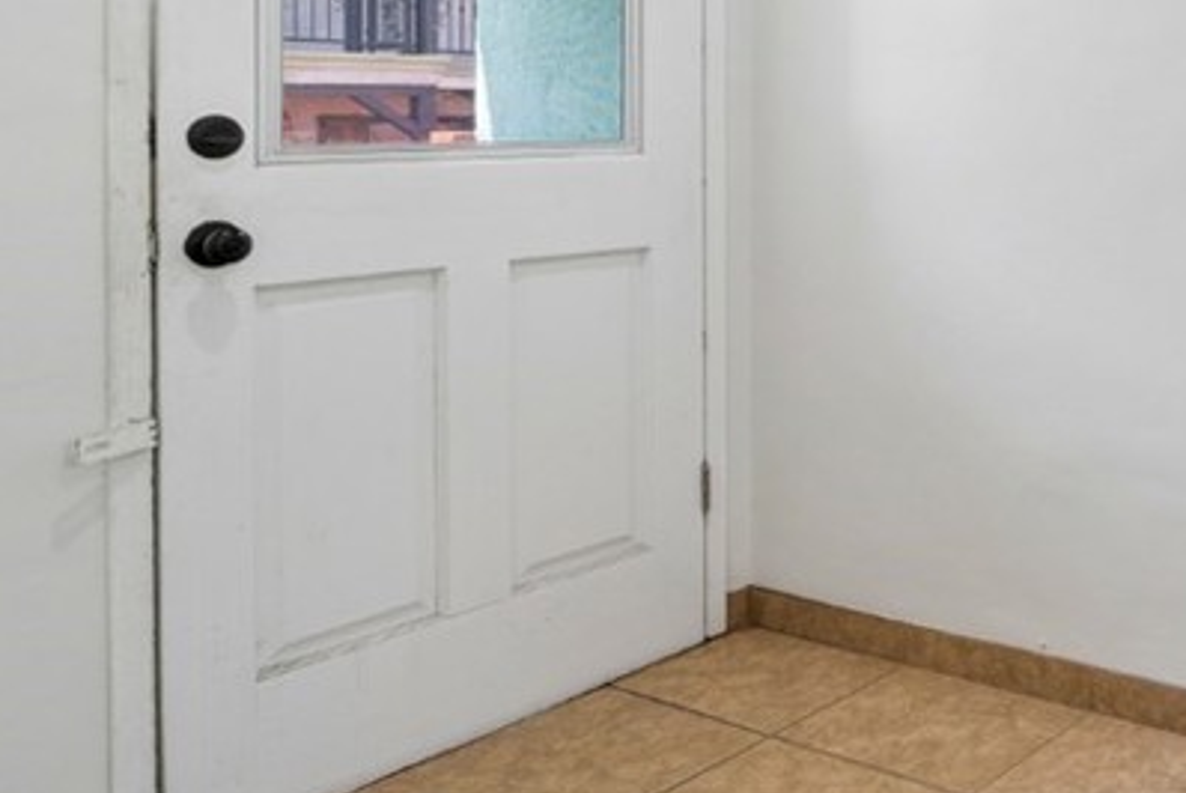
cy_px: 109
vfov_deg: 35.2
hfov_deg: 39.4
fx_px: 1187
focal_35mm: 36
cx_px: 1404
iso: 320
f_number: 9
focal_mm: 14
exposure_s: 1/10
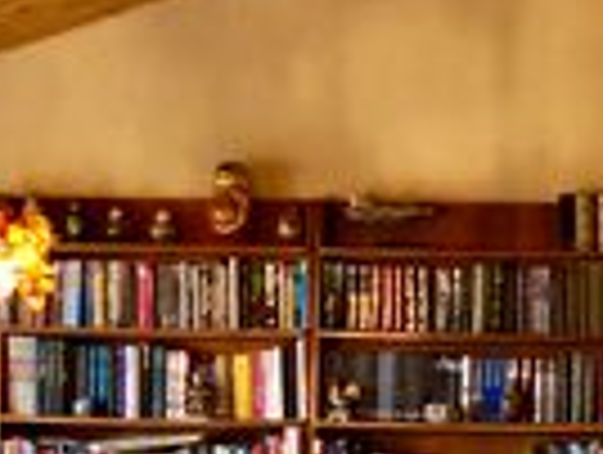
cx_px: 594
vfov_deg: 11.7
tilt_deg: -4.9
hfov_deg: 15.5
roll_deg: +0.0
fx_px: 2181
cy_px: 535
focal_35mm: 125
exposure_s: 1/17
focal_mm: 4
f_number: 1.8
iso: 80
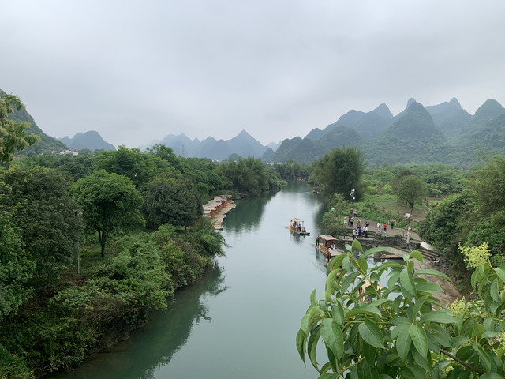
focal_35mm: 26
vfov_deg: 53.1
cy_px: 190
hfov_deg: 67.3
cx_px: 252
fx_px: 379
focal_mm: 4.25
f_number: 1.8
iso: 25
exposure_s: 1/457
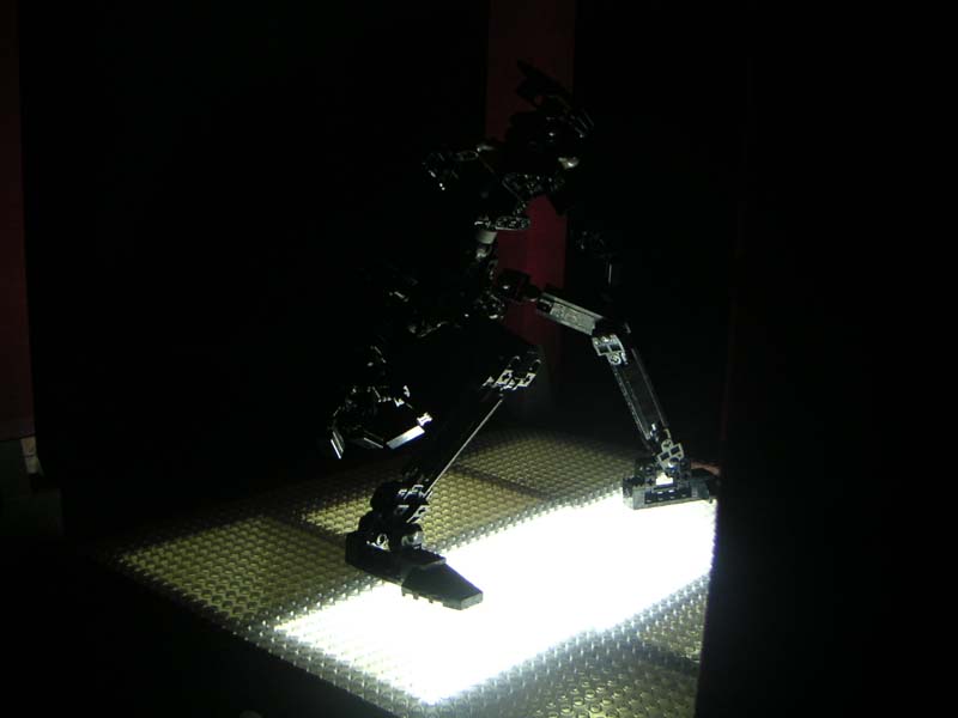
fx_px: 1024
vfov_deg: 38.7
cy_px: 359
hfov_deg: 50.1
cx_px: 479
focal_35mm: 37
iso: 100
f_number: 2.8
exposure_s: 1/20
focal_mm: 5.7
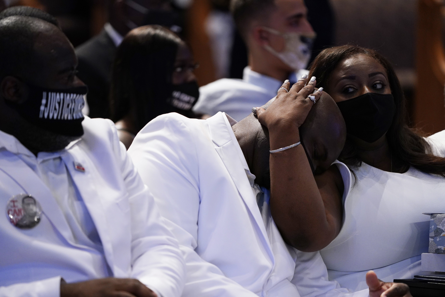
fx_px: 2472
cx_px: 222
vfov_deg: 6.9
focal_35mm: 200
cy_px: 148
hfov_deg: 10.3
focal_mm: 200
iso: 2500
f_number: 2.8
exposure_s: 1/250
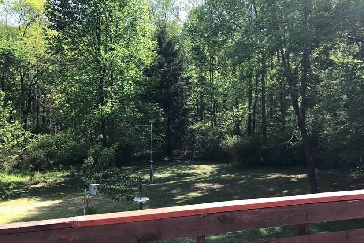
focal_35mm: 30
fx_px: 303
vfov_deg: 43.5
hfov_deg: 61.9
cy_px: 136
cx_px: 181
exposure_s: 1/445
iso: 20
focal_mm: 3.99
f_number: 1.8
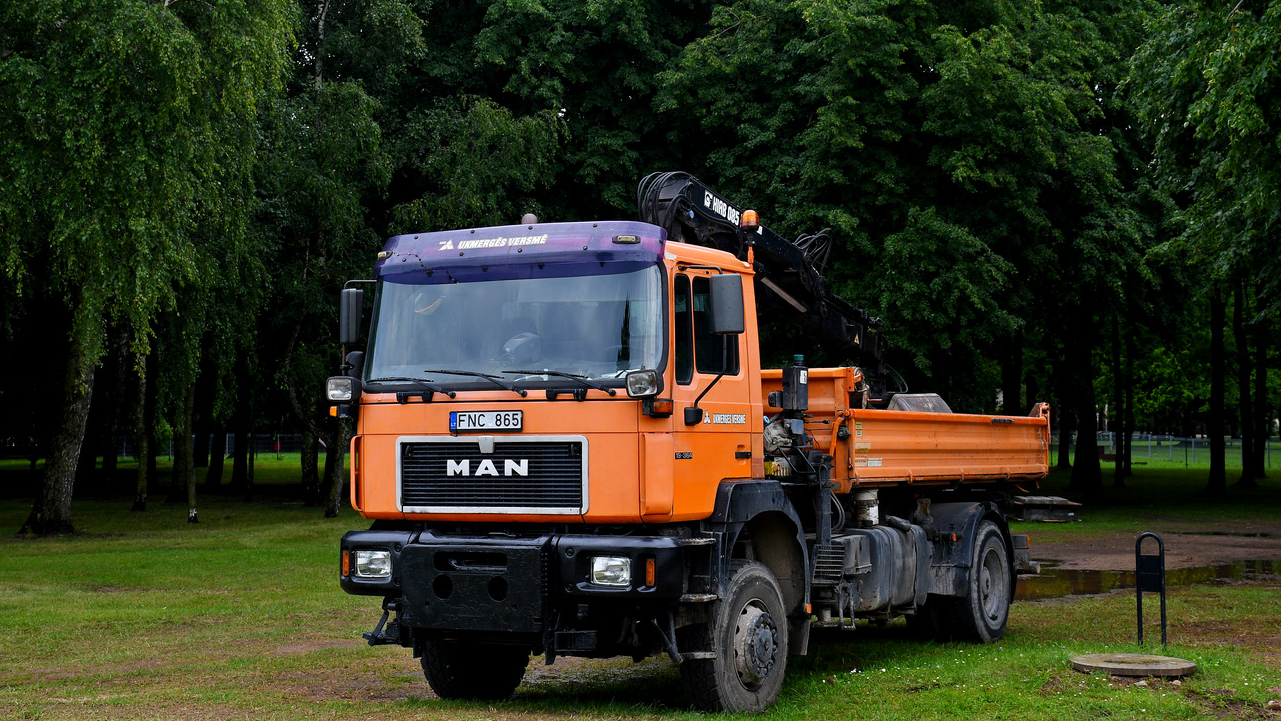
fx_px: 1733
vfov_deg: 23.5
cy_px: 344
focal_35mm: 51
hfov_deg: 40.6
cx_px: 637
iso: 200
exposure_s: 1/400
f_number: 6.3
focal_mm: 32
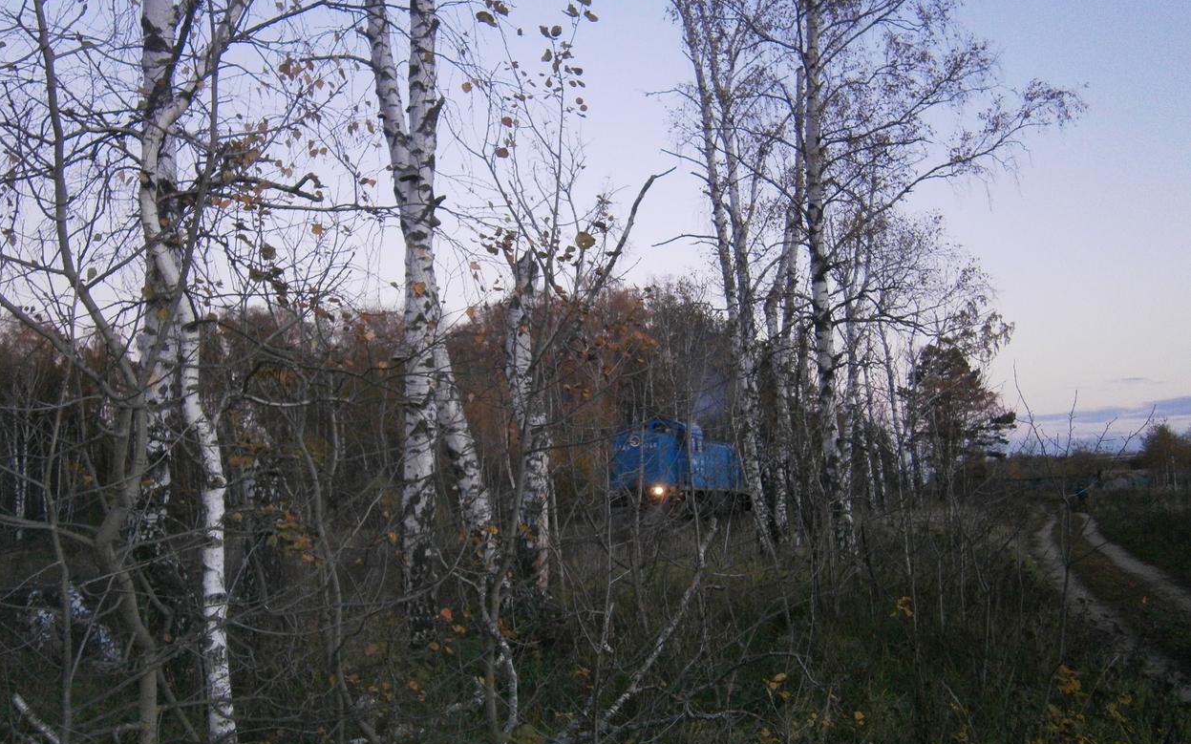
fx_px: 909
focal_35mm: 28
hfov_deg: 66.5
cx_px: 587
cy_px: 408
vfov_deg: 44.5
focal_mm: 4.7
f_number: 2.8
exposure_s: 1/30
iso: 250
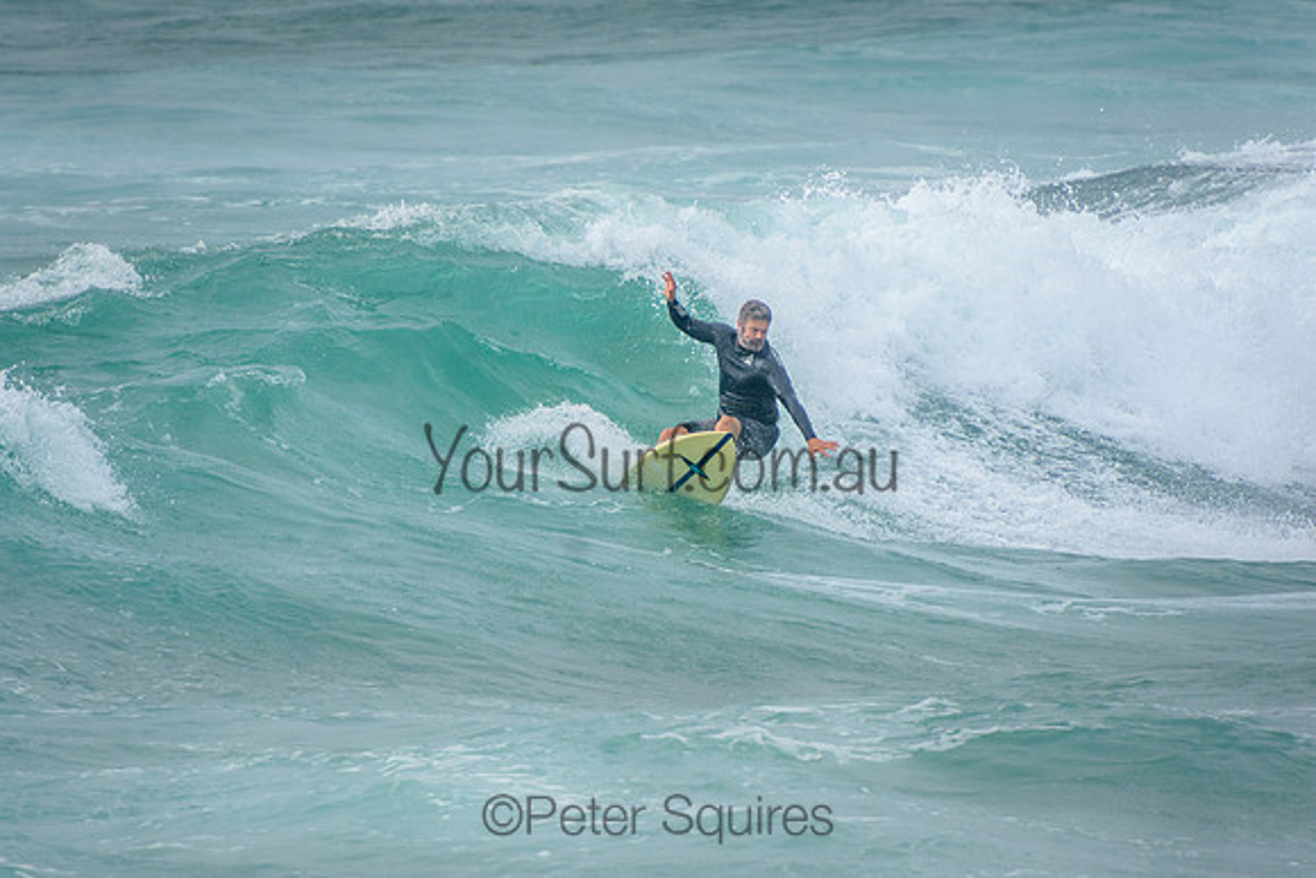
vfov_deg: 2.3
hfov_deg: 3.4
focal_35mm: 600
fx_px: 21937
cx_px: 658
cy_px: 439
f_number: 5.6
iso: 400
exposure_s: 1/2000
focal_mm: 400
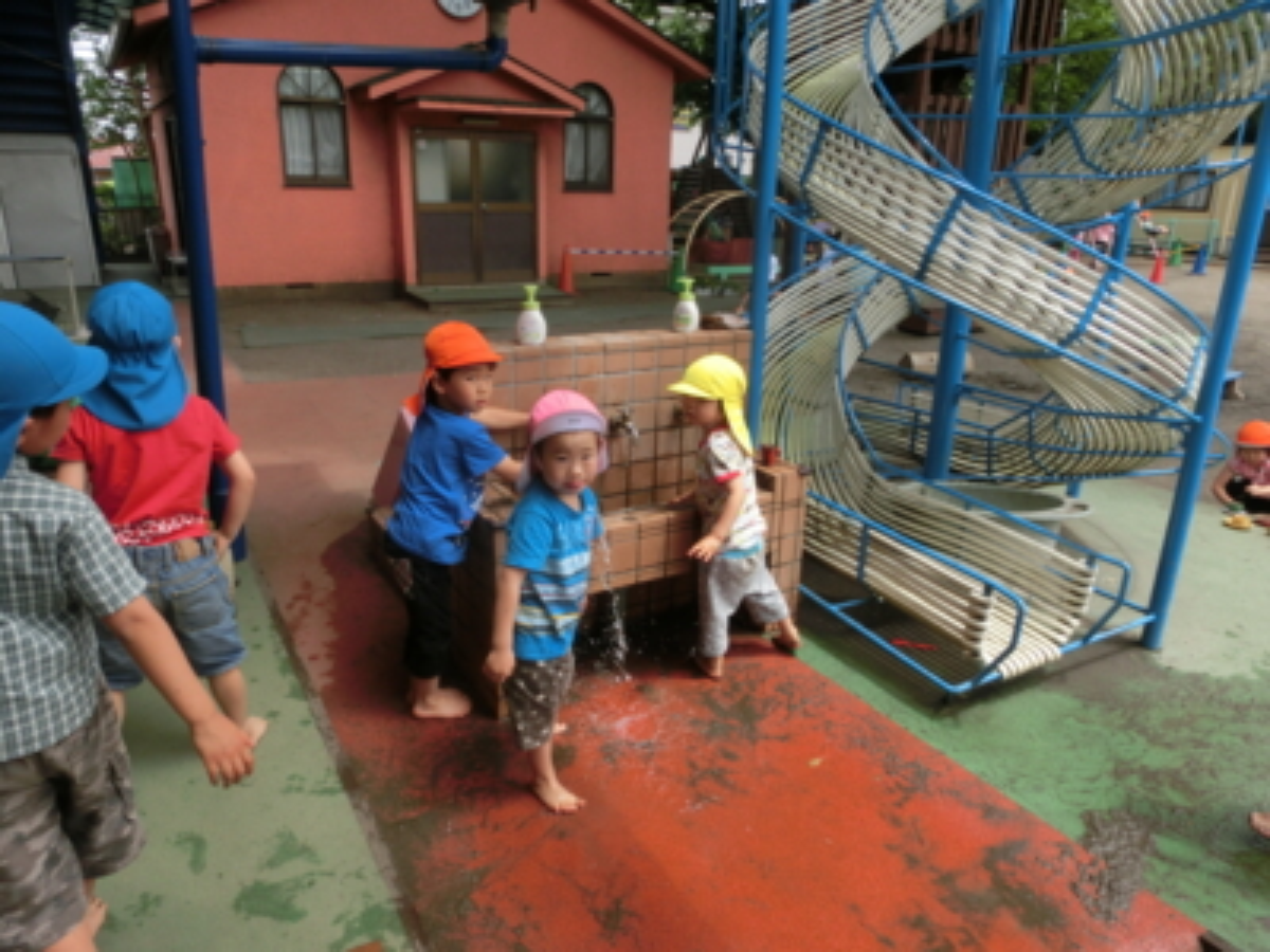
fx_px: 881
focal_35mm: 24
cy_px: 476
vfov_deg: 56.8
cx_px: 635
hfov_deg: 71.6
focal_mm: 4.24
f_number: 3
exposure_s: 1/640
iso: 80
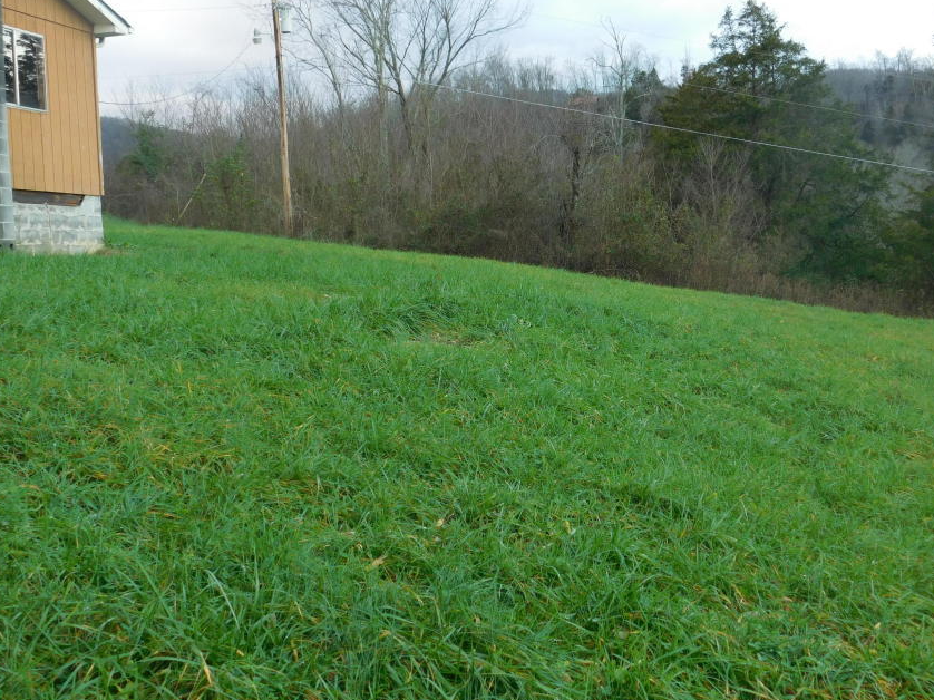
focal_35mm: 44
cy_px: 298
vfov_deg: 32.8
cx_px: 522
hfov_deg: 42.9
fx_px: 1187
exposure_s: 1/30
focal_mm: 6.3
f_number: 3.5
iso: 125
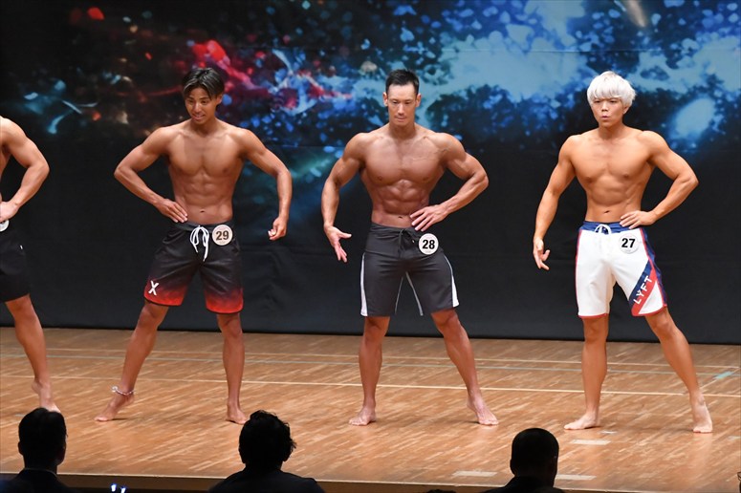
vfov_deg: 6.1
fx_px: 4629
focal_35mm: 225
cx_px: 370
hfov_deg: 9.2
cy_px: 246
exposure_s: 1/400
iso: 8000
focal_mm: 150
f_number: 5.6
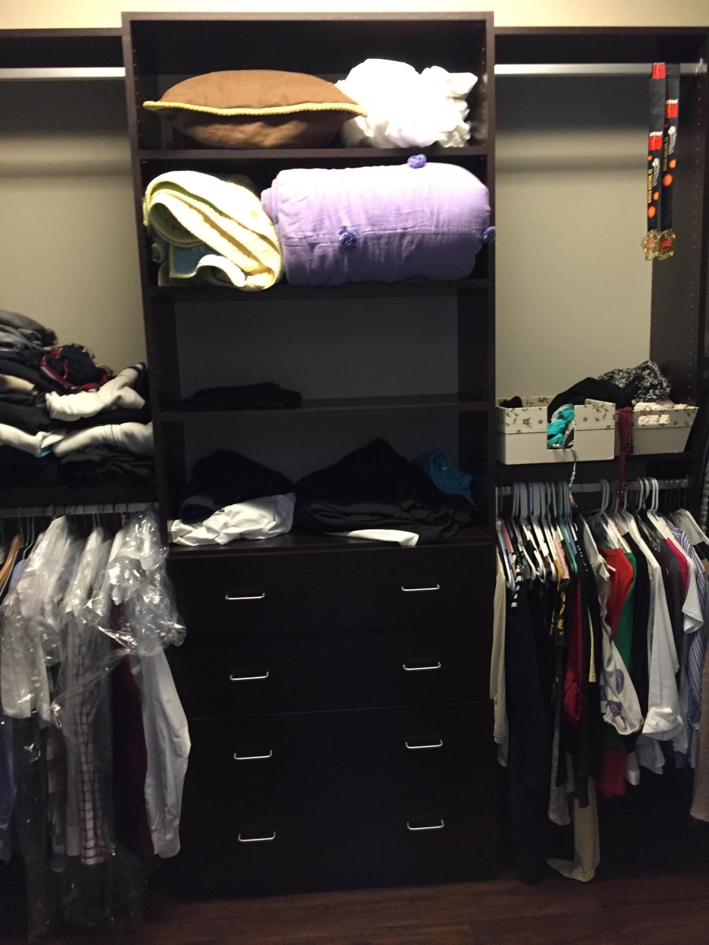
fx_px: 792
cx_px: 354
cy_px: 472
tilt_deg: -7.7
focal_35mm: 29
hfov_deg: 48.2
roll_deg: +1.4
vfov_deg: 61.7
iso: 250
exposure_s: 1/20
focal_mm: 4.15
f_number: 2.2
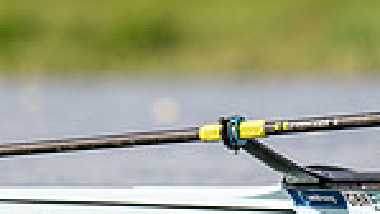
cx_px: 362
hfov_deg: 0.9
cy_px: -22
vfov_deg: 0.5
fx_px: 24609
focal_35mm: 2441
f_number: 4
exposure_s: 1/2500
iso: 280
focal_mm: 600
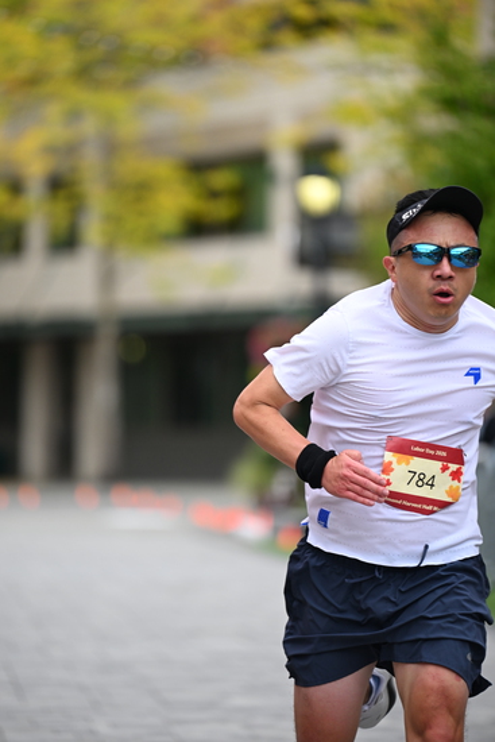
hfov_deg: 6.9
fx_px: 4122
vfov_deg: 10.3
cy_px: 371
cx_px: 248
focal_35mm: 200
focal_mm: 200
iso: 640
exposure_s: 1/2000
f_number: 2.8
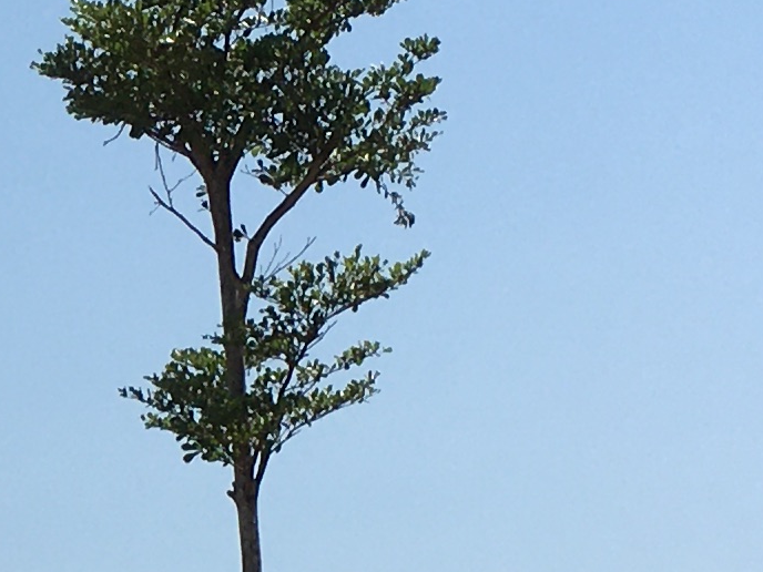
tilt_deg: +6.9
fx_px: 3747
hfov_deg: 11.3
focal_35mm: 170
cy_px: 591
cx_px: -277
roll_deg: -0.6
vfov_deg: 8.7
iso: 25
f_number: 2.2
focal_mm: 4.15
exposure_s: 1/3497
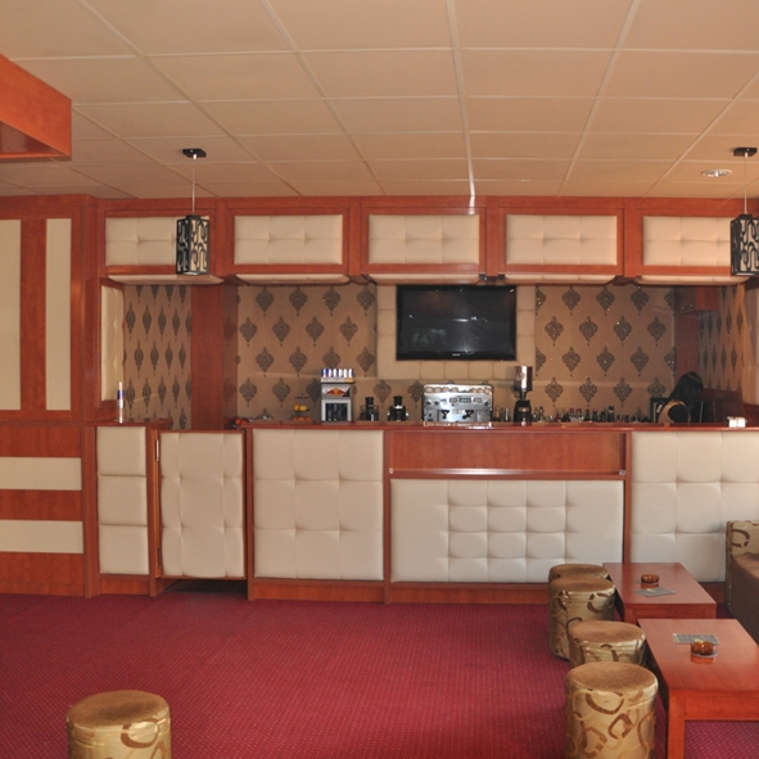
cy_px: 378
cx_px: 448
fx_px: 868
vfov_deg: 47.2
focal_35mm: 35
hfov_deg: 47.0
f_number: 3.5
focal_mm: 18
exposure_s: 1/60
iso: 800
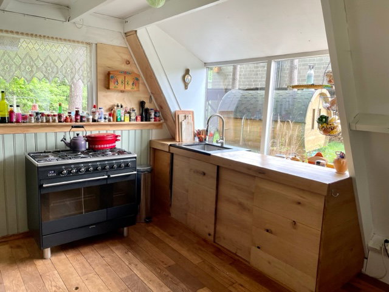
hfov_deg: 67.3
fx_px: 292
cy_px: 146
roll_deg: -2.4
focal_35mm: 26
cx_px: 194
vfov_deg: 53.1
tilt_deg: -9.0
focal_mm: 4.2
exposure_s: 1/121
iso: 64
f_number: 1.6
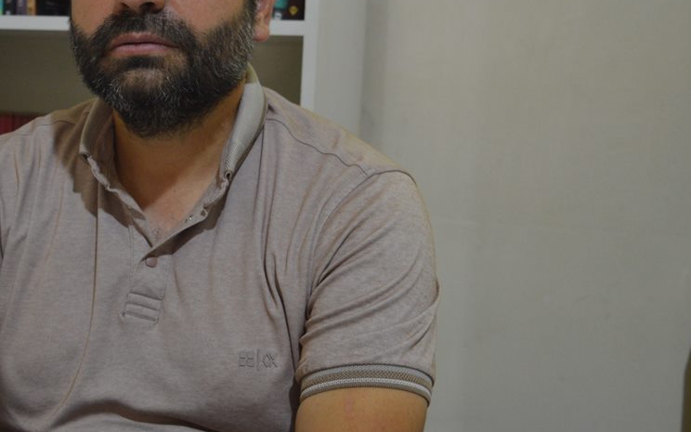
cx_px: 129
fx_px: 1110
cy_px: 175
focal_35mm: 59
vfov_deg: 22.0
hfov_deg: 33.5
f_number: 3.8
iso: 400
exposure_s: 1/30
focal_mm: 21
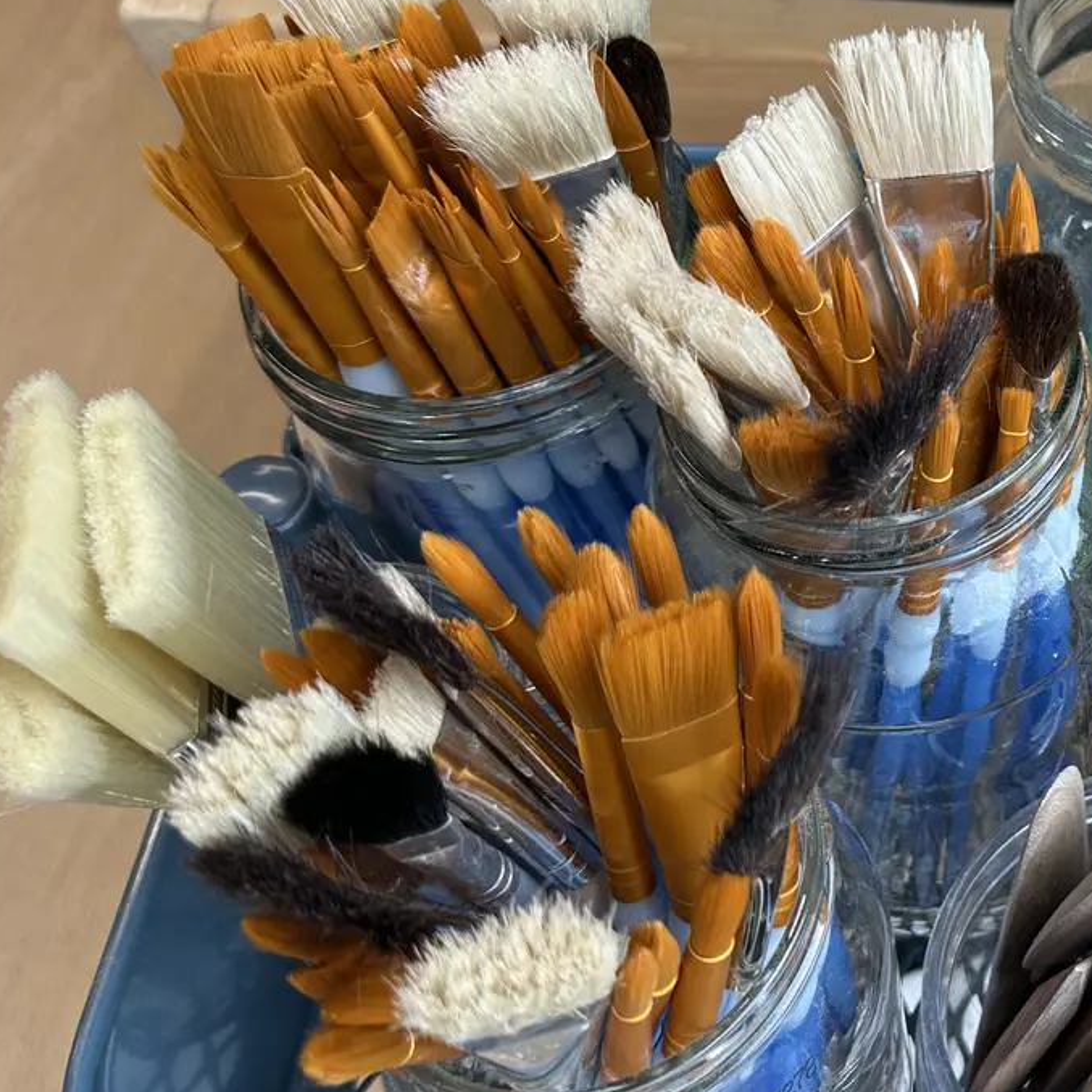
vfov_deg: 36.0
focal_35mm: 47
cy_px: 494
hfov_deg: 32.8
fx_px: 1677
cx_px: 1113
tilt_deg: -54.2
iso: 64
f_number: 1.78
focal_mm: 6.86
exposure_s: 1/149
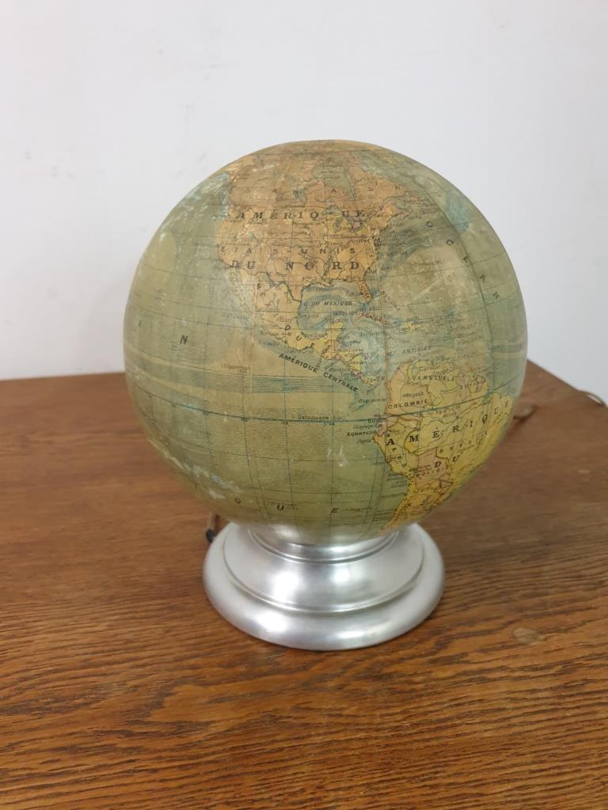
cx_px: 304
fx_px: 609
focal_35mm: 26
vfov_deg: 67.3
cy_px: 405
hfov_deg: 53.1
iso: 320
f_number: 1.5
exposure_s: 1/50
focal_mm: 4.3
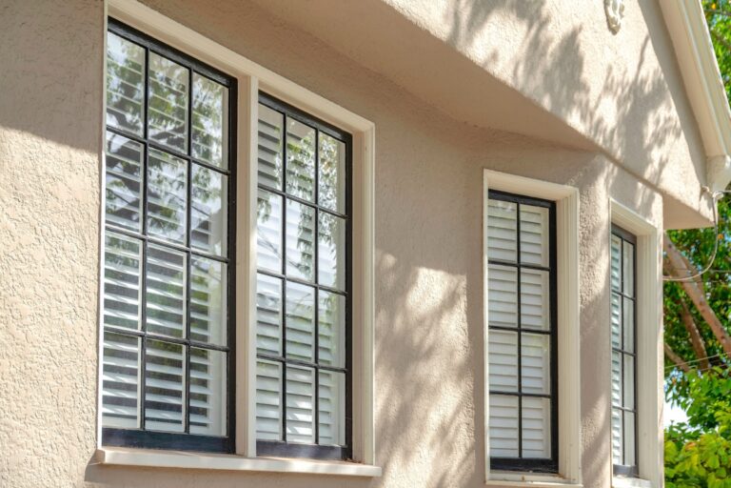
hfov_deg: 32.4
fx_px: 1259
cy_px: 244
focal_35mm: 62
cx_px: 366
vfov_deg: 21.9
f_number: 5.6
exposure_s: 1/320
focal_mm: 62
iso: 100
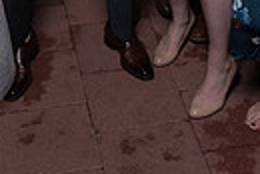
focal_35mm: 119
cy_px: -230
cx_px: 116
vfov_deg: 10.2
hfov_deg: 17.2
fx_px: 860
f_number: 5.6
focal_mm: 24
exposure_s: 1/200
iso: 2000
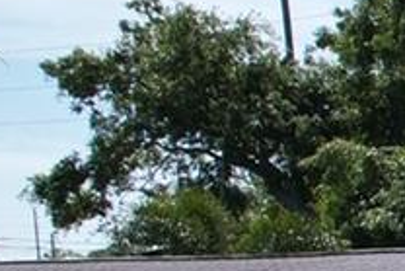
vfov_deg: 7.8
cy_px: 511
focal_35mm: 169
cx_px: 1499
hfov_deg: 8.3
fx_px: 1903
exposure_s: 1/640
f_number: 2.8
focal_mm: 8.38
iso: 100
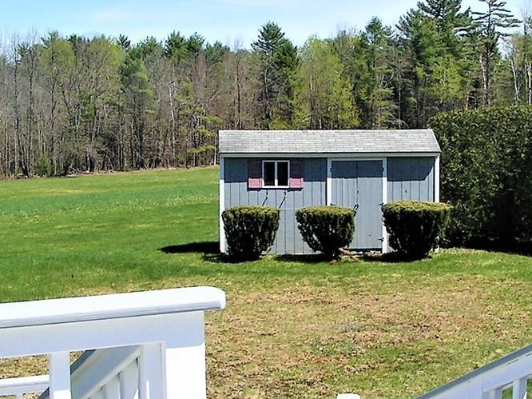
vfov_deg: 24.4
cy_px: 236
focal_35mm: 60
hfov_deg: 32.1
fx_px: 922
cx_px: 314
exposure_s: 1/400
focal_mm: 6
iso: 50
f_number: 5.6
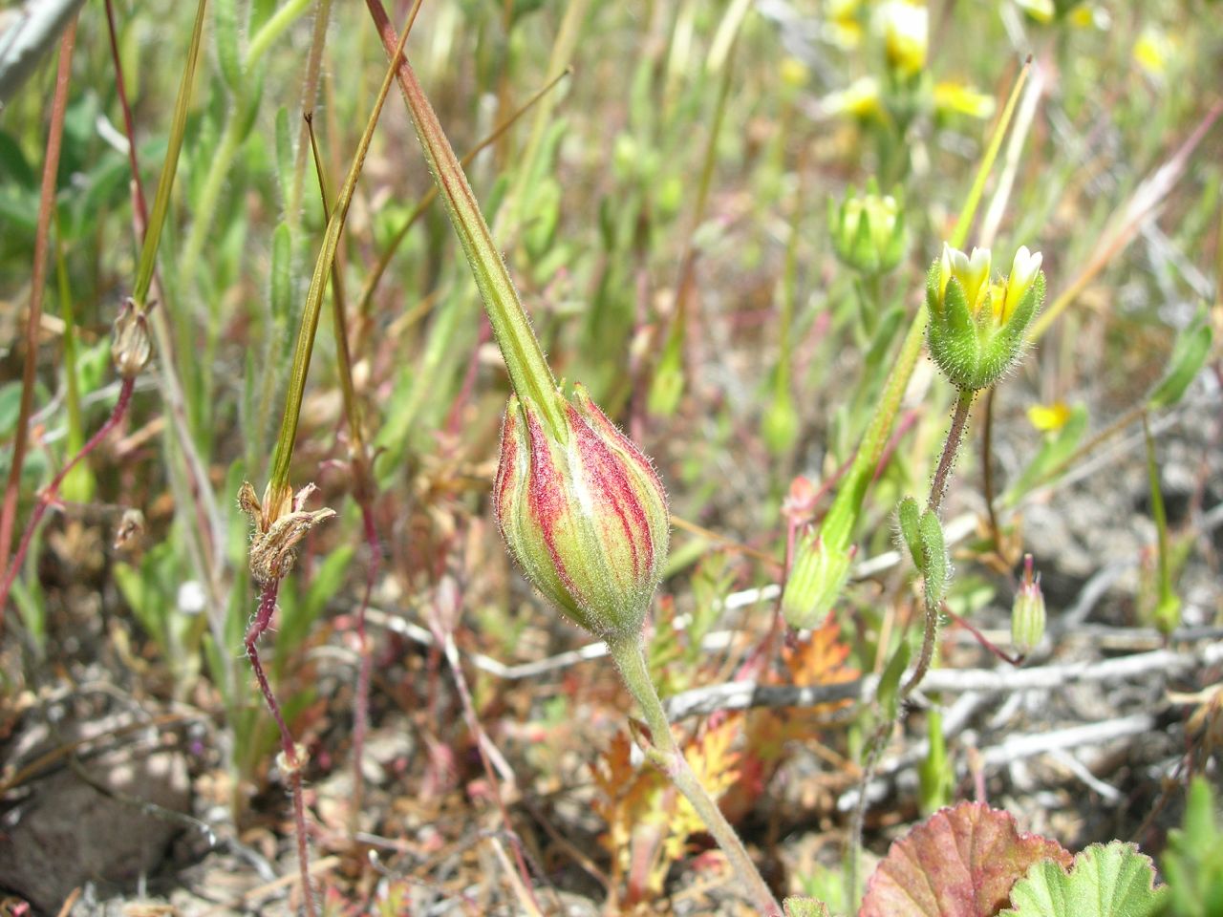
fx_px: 1343
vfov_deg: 37.7
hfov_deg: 49.0
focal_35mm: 38
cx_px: 612
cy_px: 458
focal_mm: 7.8
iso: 64
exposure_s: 1/332
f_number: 4.8
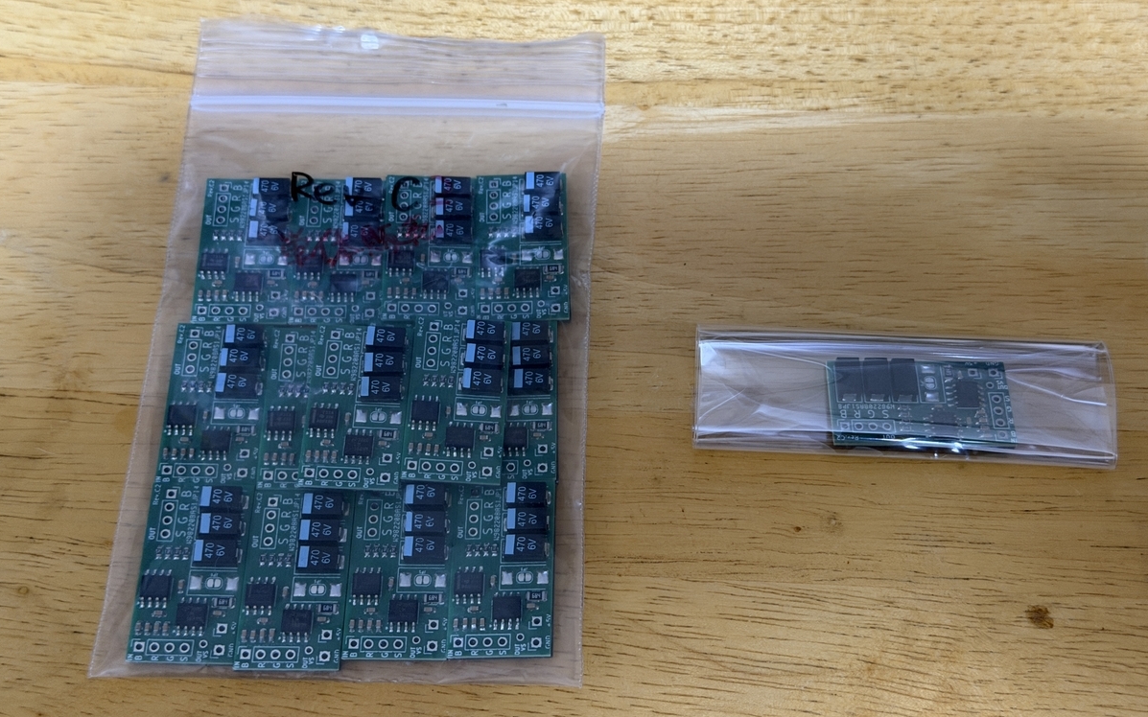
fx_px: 1596
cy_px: 330
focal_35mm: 51
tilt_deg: -60.8
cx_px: 574
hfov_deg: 39.6
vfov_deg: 25.3
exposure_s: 1/33
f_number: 1.78
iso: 500
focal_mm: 6.76
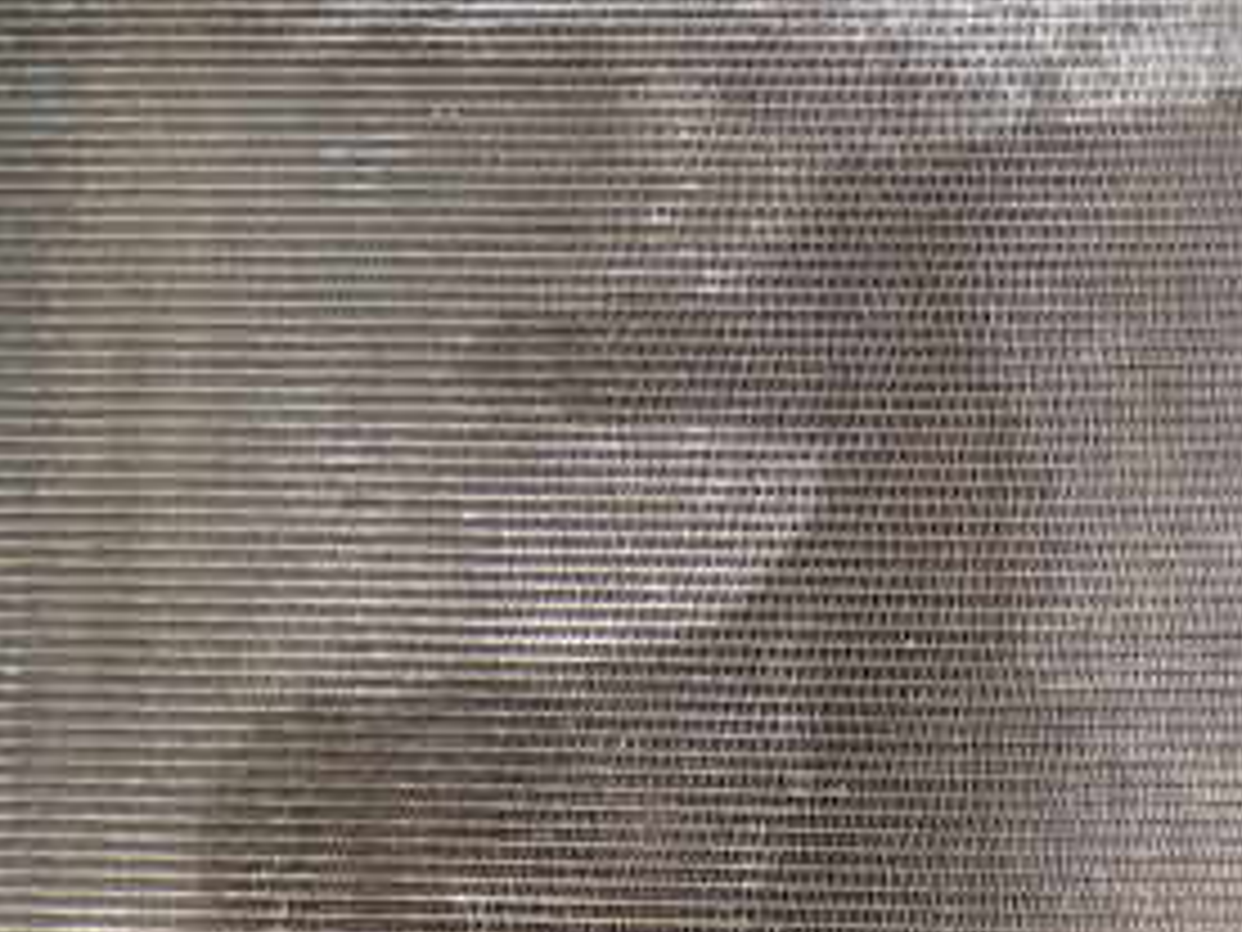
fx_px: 3193
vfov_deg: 16.6
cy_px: 320
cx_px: 662
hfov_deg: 22.0
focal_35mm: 89
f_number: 2.8
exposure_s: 1/50
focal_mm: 7.31
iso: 200
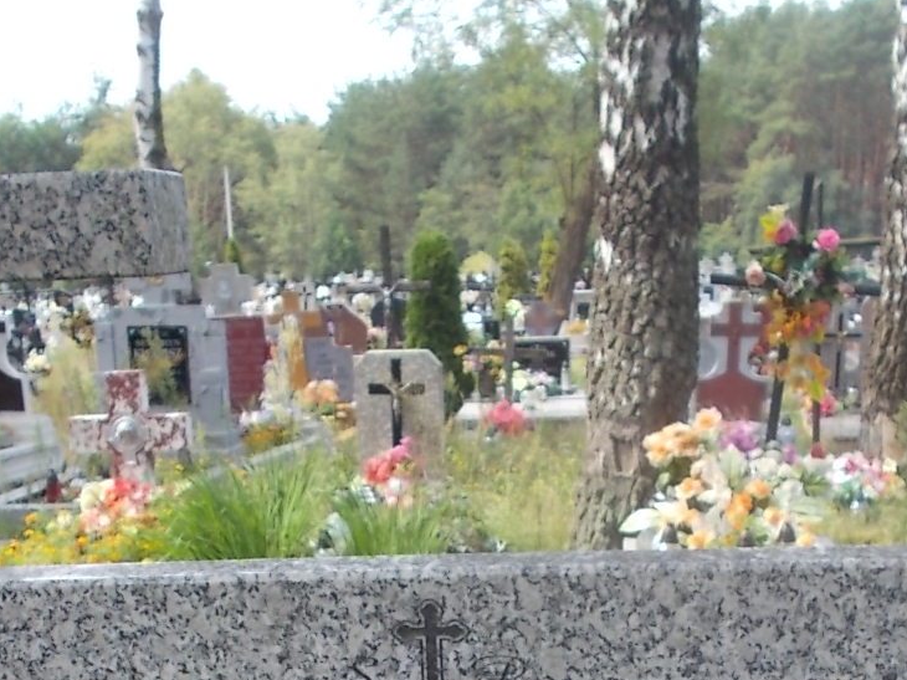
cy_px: 738
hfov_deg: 33.8
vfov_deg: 24.1
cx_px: 472
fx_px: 1493
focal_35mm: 57
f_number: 3.2
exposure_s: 1/250
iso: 80
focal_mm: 4.6
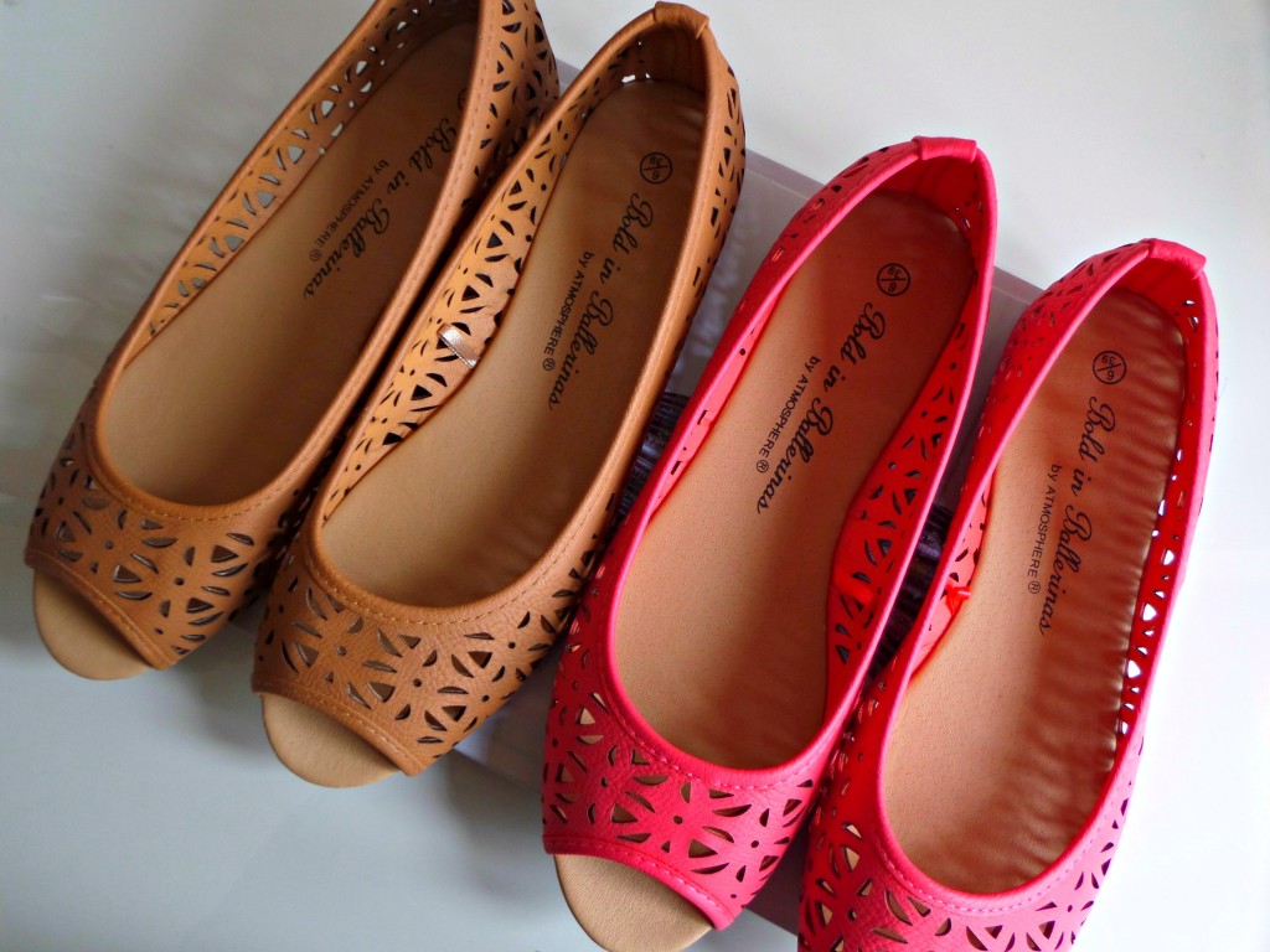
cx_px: 635
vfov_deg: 44.2
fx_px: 1174
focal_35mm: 32
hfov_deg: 56.8
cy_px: 476
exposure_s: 1/45
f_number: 3.4
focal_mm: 5.3
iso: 160
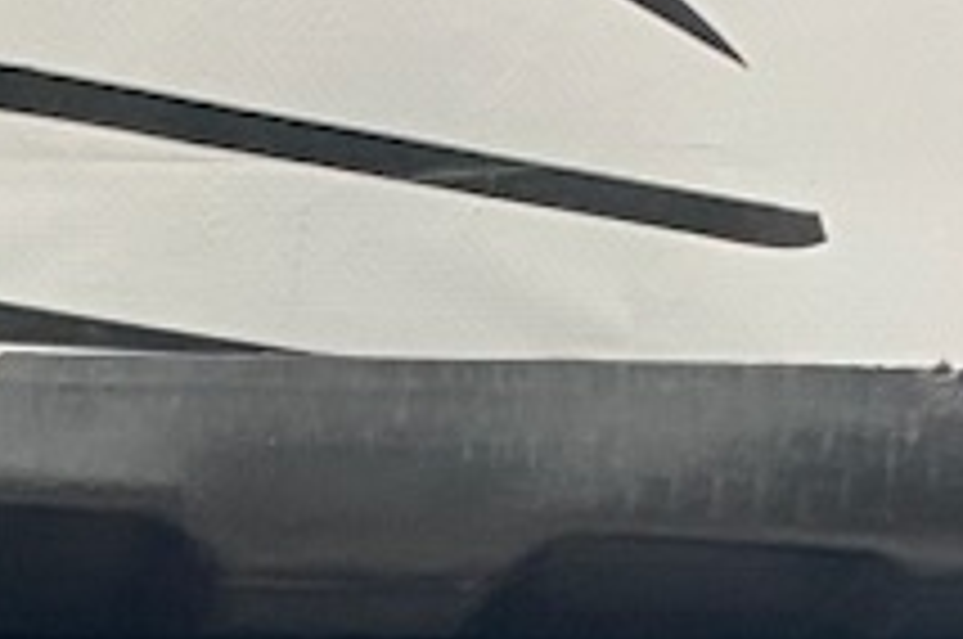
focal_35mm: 162
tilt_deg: -34.0
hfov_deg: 12.0
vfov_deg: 8.0
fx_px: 4327
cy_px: 1404
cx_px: -590
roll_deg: -1.6
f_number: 1.8
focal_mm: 4.25
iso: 125
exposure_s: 1/50
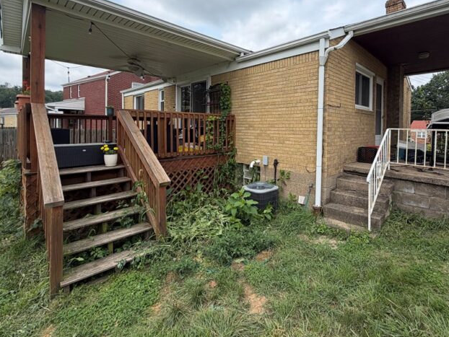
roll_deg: -0.7
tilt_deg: -0.7
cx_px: 265
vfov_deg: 70.6
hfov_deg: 86.8
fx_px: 234
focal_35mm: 18
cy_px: 129
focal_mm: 2.22
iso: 32
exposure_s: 1/770
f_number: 2.2
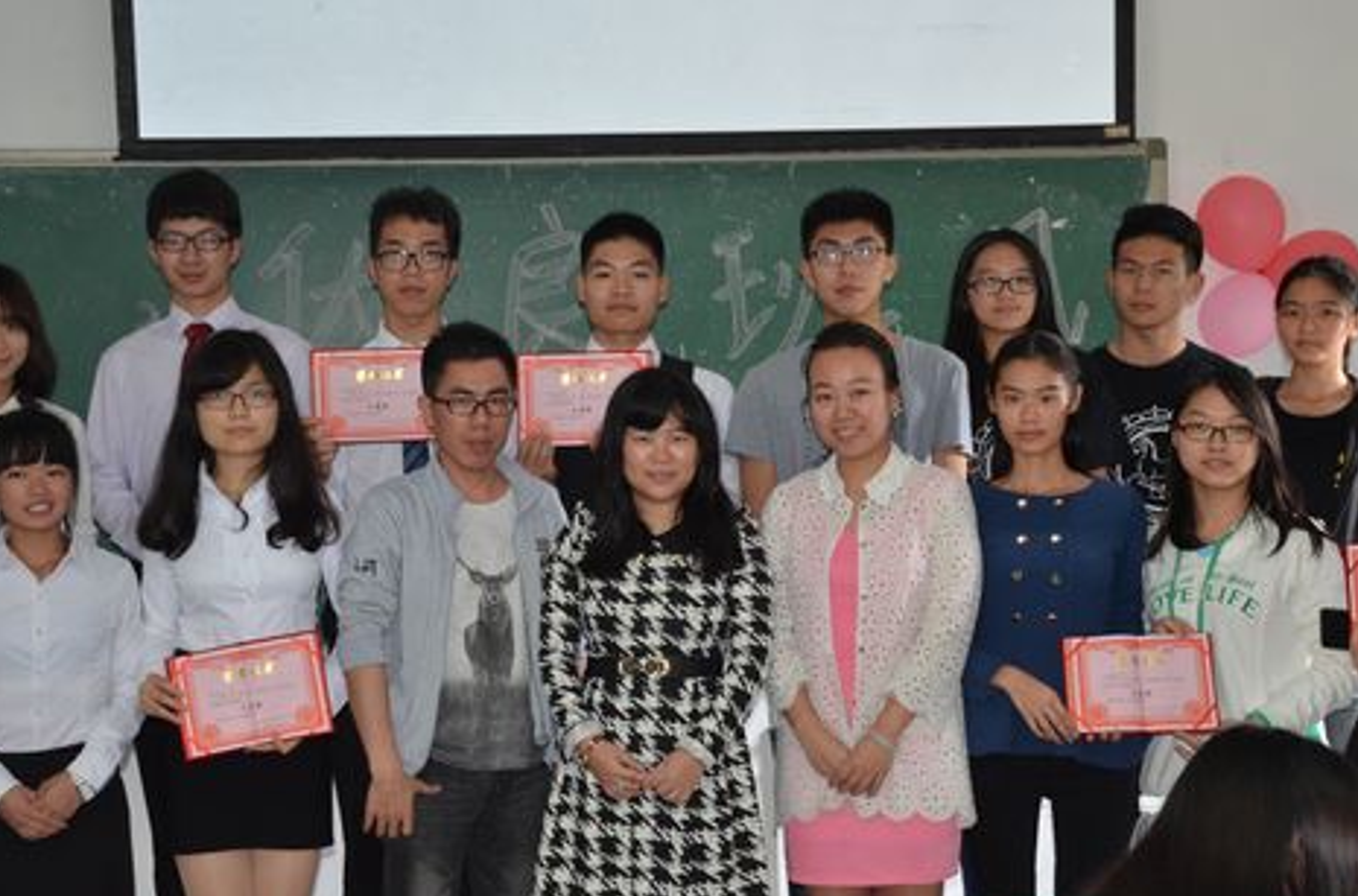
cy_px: 530
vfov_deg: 21.7
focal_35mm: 62
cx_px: 625
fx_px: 2332
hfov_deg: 32.5
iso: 800
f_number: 4
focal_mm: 32
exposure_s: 1/60
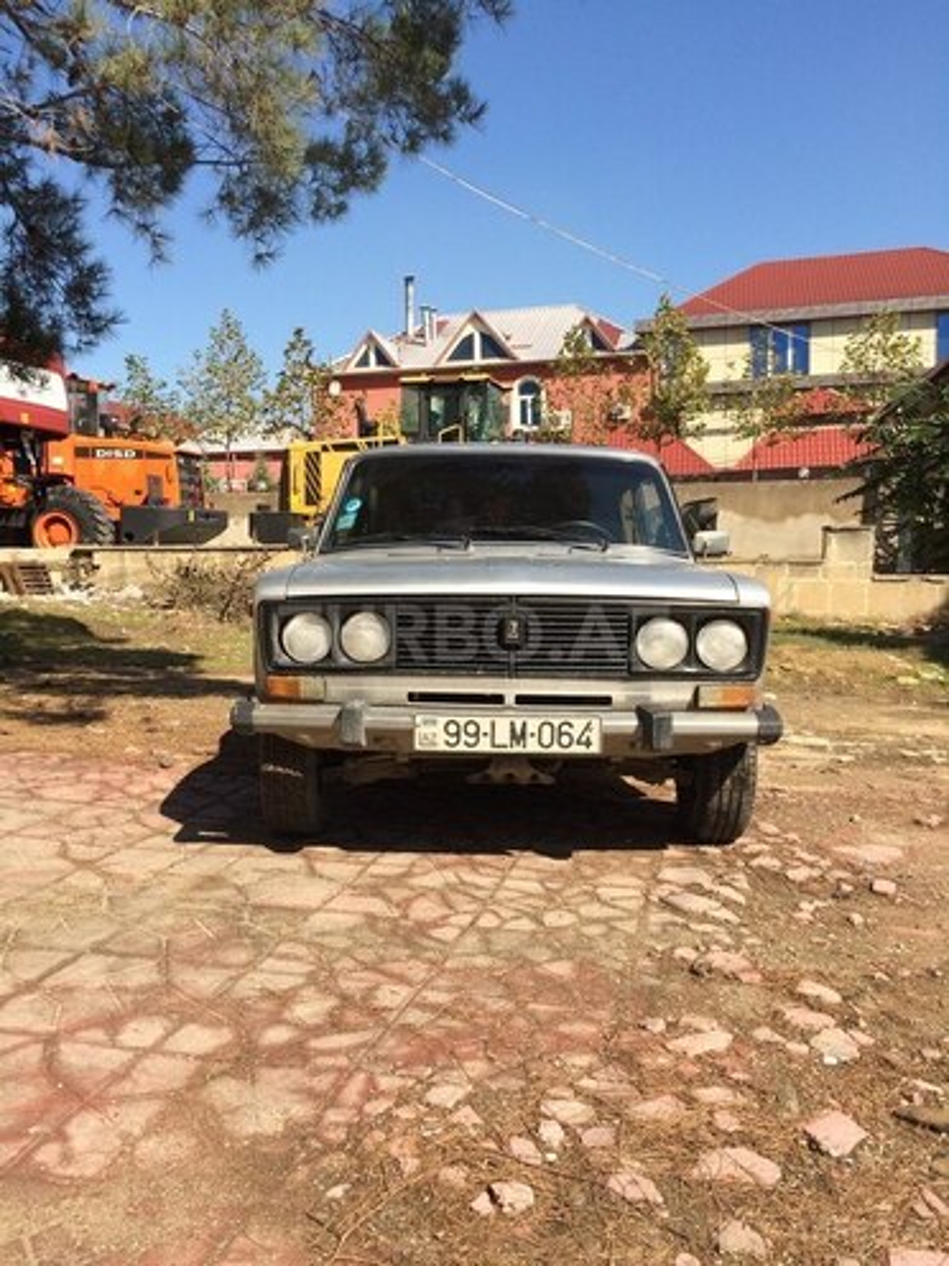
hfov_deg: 48.2
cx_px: 474
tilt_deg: -5.0
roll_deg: +2.4
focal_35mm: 29
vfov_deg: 61.7
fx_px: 1060
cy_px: 633
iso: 32
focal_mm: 4.15
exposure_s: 1/1866
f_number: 2.2
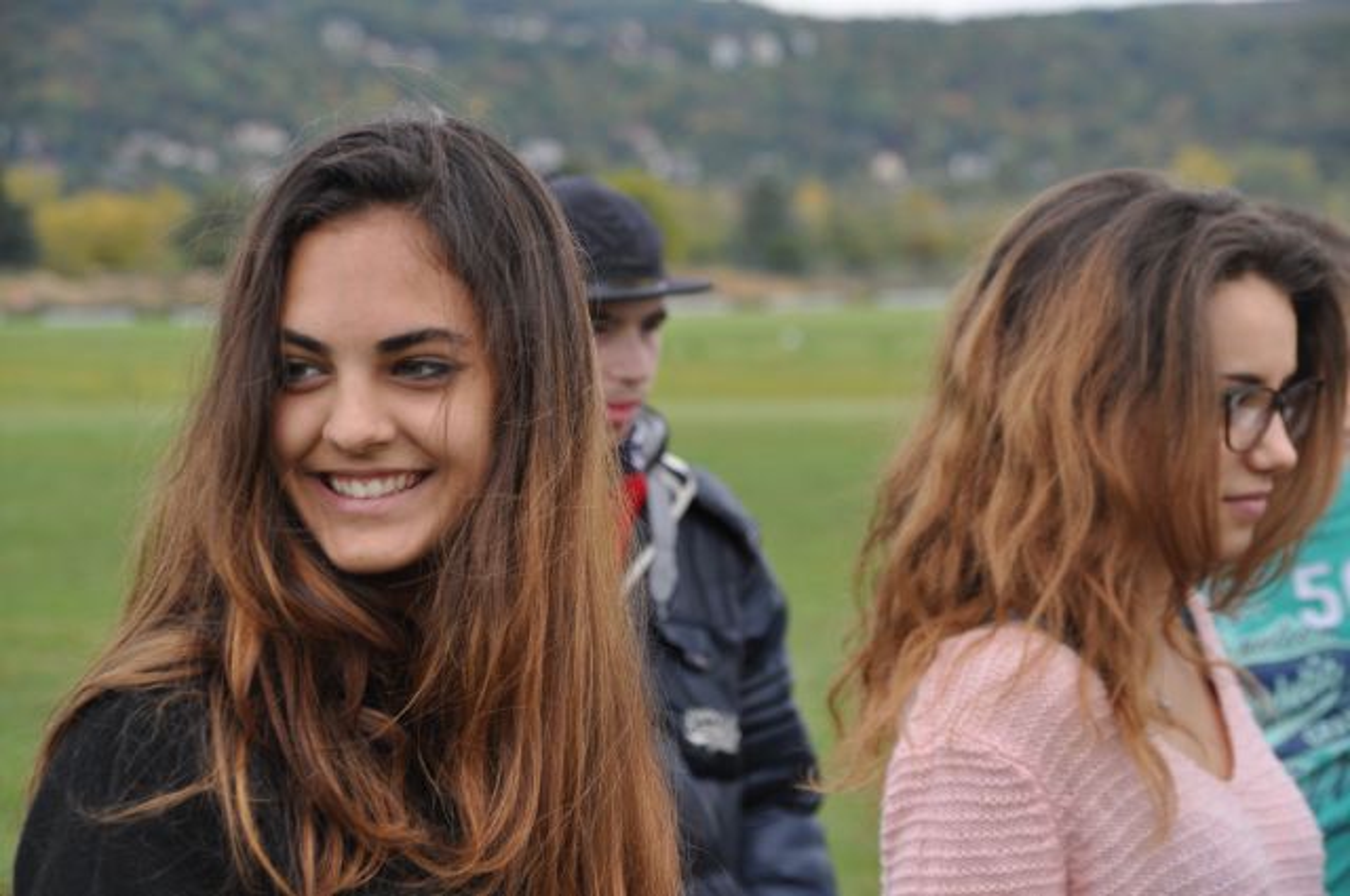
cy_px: 448
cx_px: 675
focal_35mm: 135
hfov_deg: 15.2
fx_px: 5056
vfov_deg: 10.1
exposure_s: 1/400
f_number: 5.3
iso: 400
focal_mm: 90
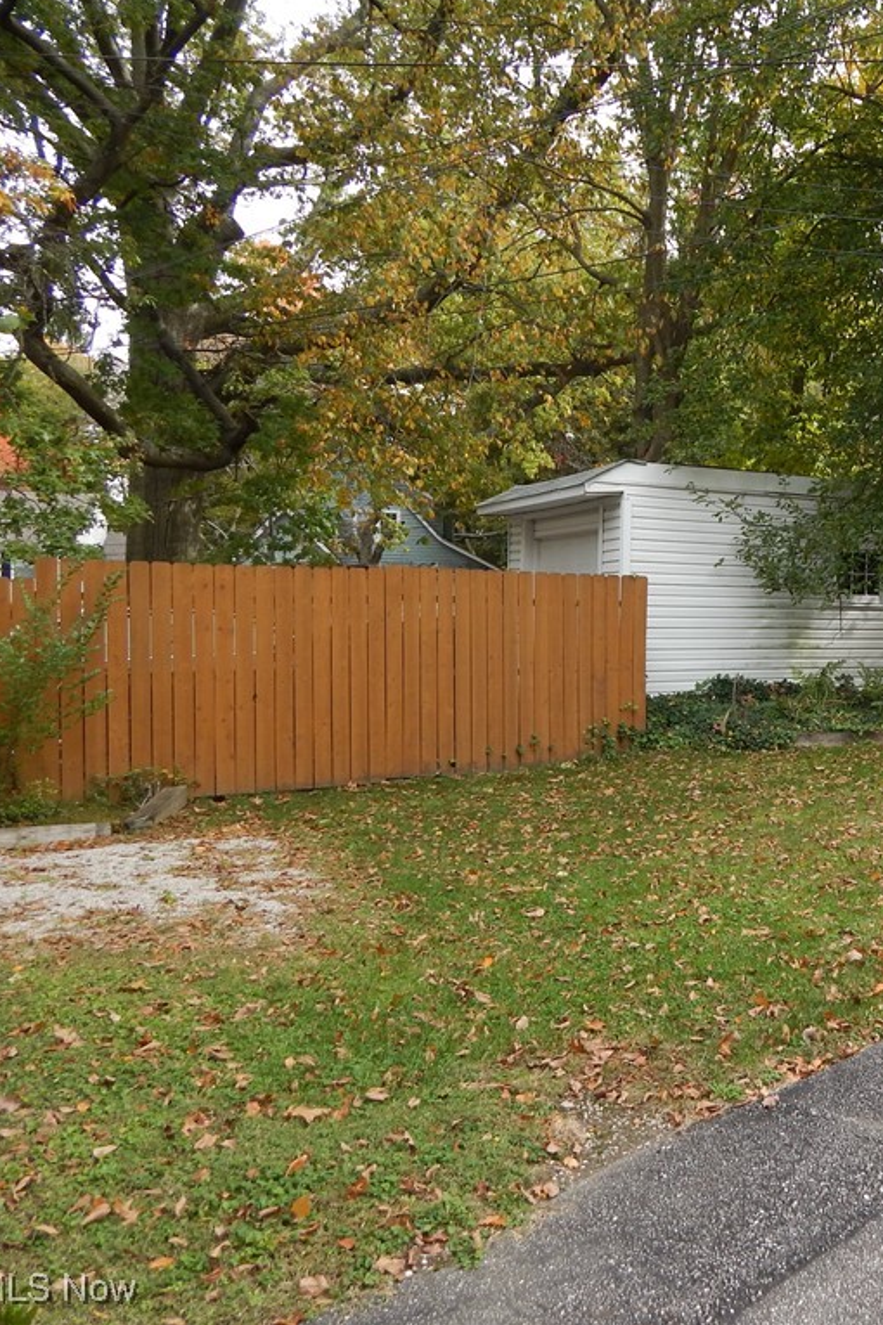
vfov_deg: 58.7
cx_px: 852
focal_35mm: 32
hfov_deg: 37.4
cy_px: 662
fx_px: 1177
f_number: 3
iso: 125
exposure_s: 1/320
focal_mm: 4
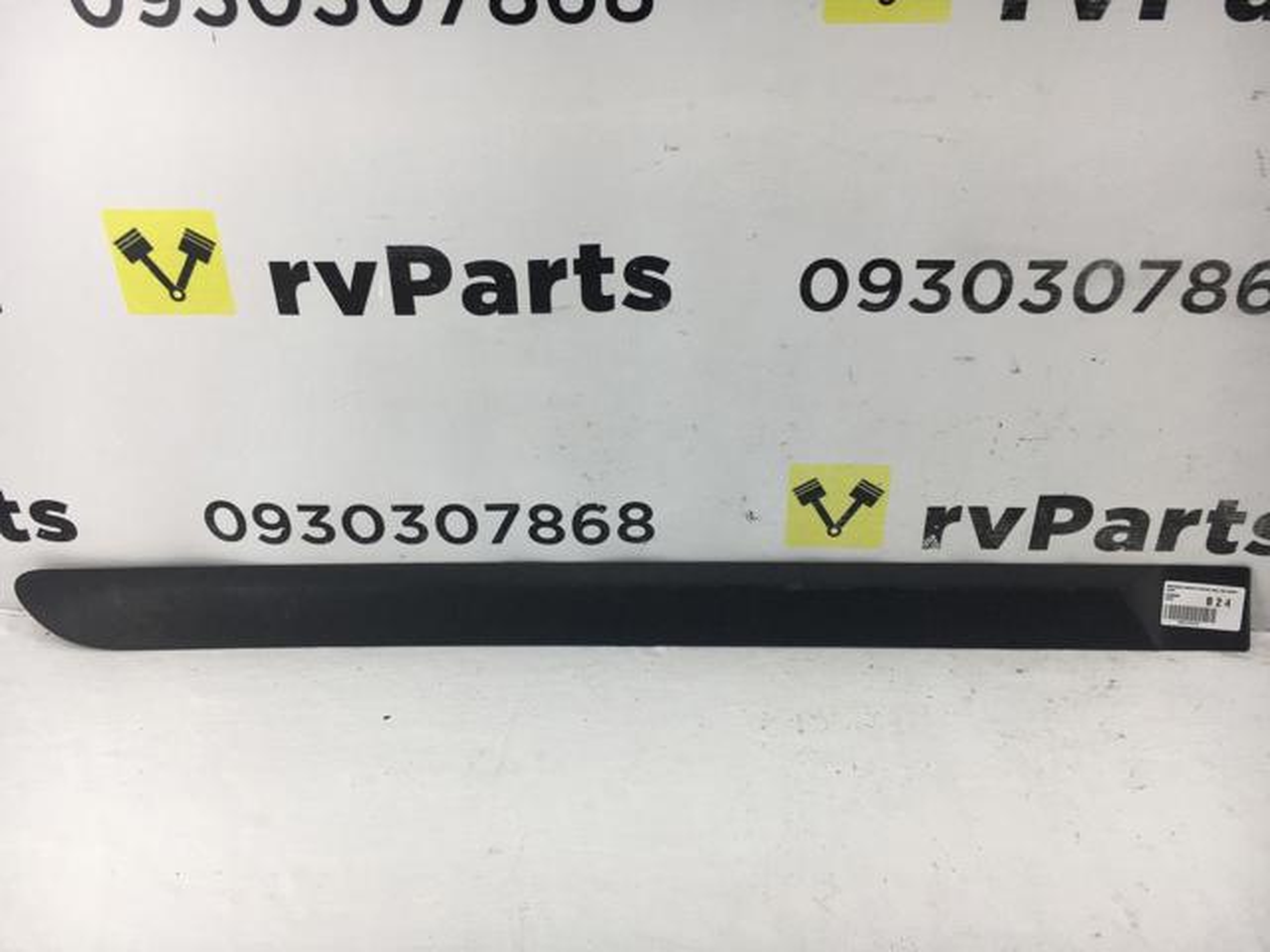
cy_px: 476
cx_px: 635
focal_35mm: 29
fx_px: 1064
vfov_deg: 48.2
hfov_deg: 61.7
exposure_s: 1/100
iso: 32
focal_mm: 4.15
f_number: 2.2
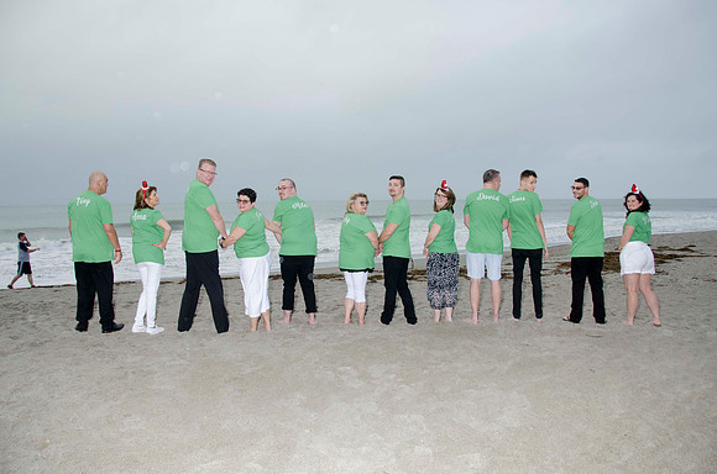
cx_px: 358
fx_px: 537
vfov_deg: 47.7
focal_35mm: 27
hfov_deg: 67.5
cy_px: 237
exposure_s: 1/80
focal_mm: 18
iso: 200
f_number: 5.6
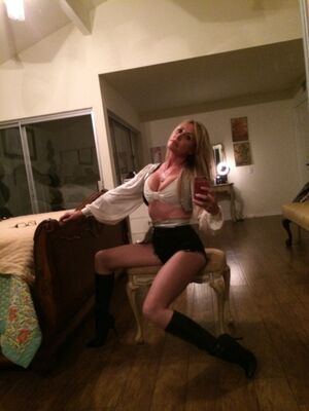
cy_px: 206
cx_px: 154
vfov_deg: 60.0
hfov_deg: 46.8
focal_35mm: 30
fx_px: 357
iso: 400
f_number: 2.2
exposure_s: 1/15
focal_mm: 4.12
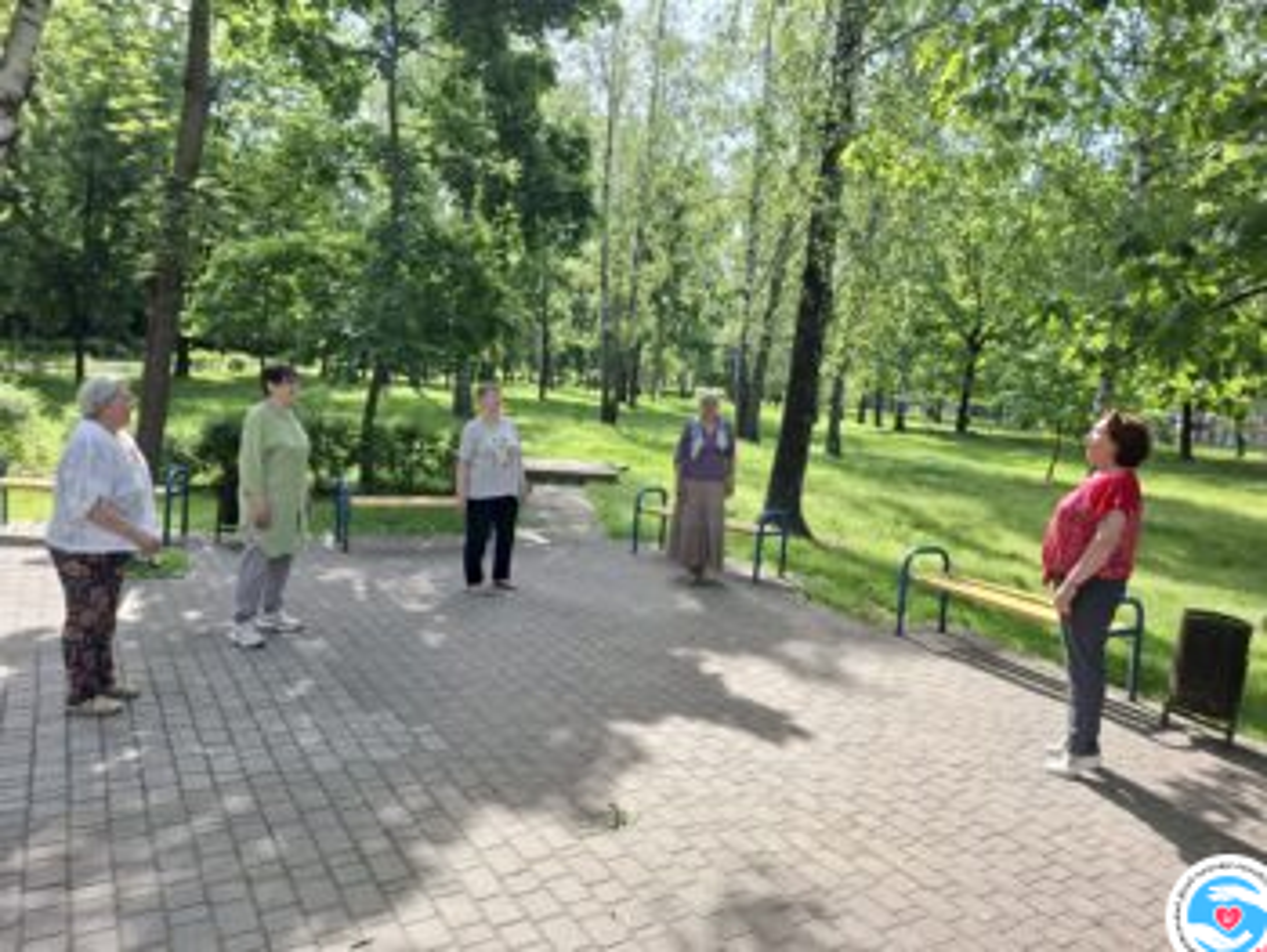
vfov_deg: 58.9
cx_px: 634
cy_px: 476
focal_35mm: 23
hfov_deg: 73.9
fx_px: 842
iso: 50
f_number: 1.8
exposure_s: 1/598
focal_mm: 5.54
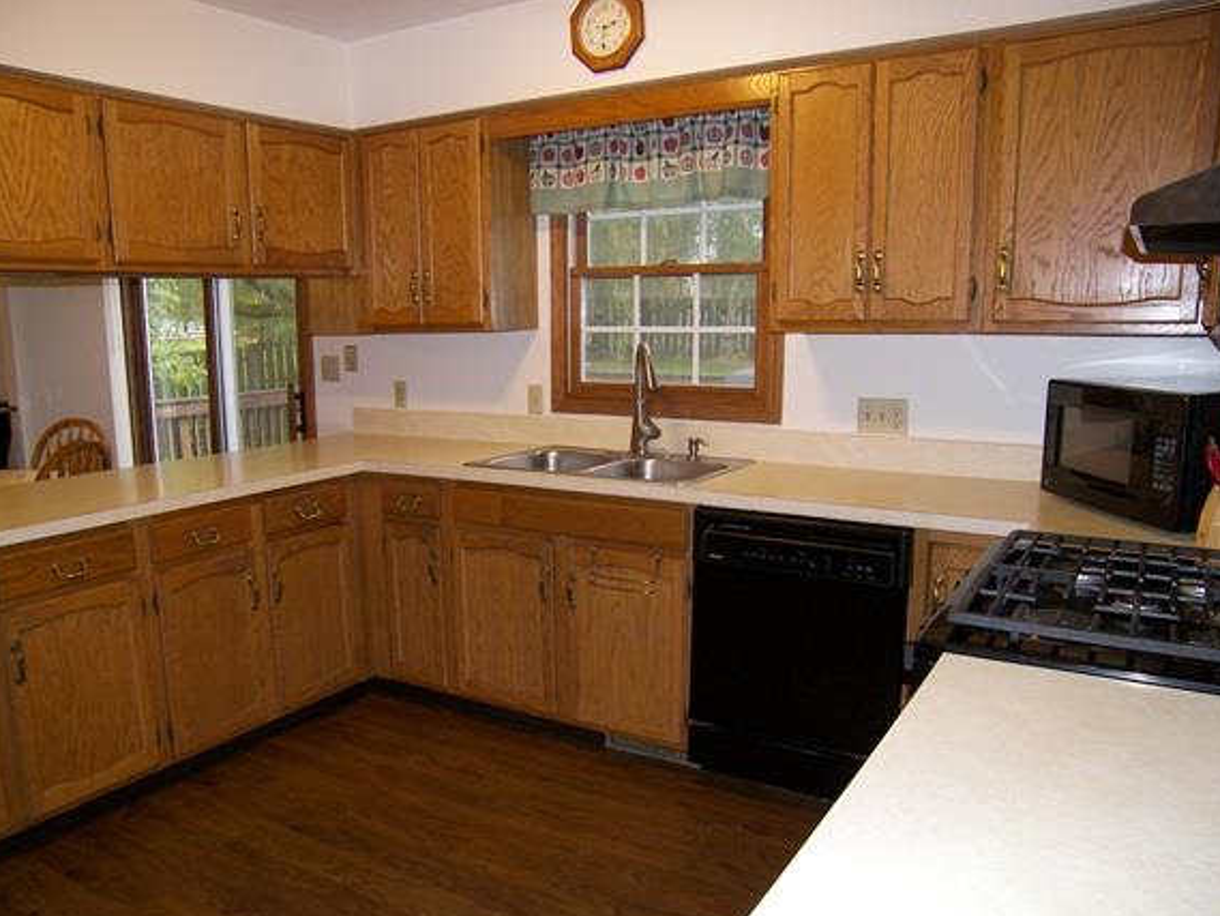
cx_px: 560
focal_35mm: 27
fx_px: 952
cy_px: 513
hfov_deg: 65.2
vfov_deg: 51.3
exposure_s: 1/30
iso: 100
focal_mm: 5
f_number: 2.8
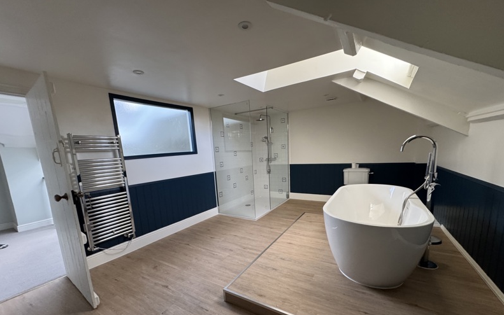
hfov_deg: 101.4
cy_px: 186
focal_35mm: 15
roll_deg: +3.2
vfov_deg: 74.2
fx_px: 206
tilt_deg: -4.6
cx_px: 252
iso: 250
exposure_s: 1/99
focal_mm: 2.22
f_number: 2.2
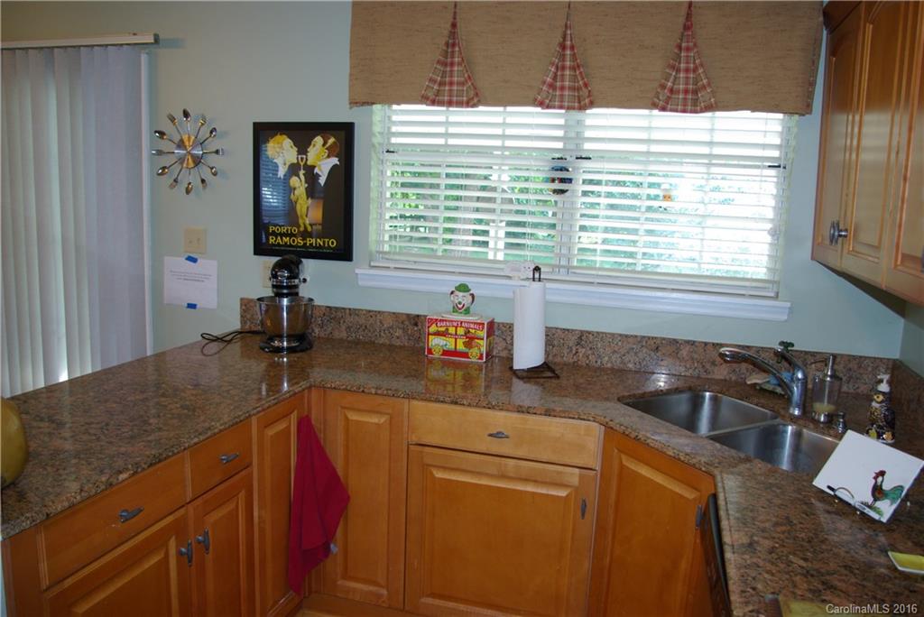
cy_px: 308
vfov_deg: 48.0
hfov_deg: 67.4
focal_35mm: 27
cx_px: 462
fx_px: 693
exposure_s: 1/30
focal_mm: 18
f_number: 4
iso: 200
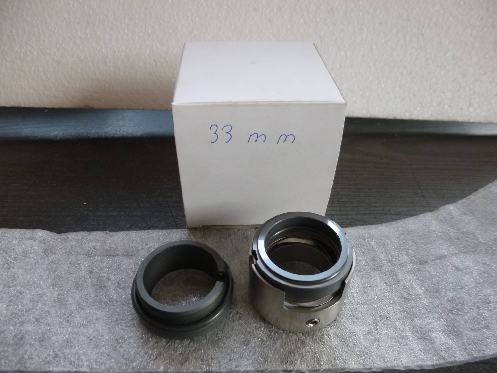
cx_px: 248
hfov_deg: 69.4
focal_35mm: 25
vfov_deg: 54.9
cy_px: 186
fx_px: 359
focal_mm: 4.5
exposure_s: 1/60
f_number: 3.1
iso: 200
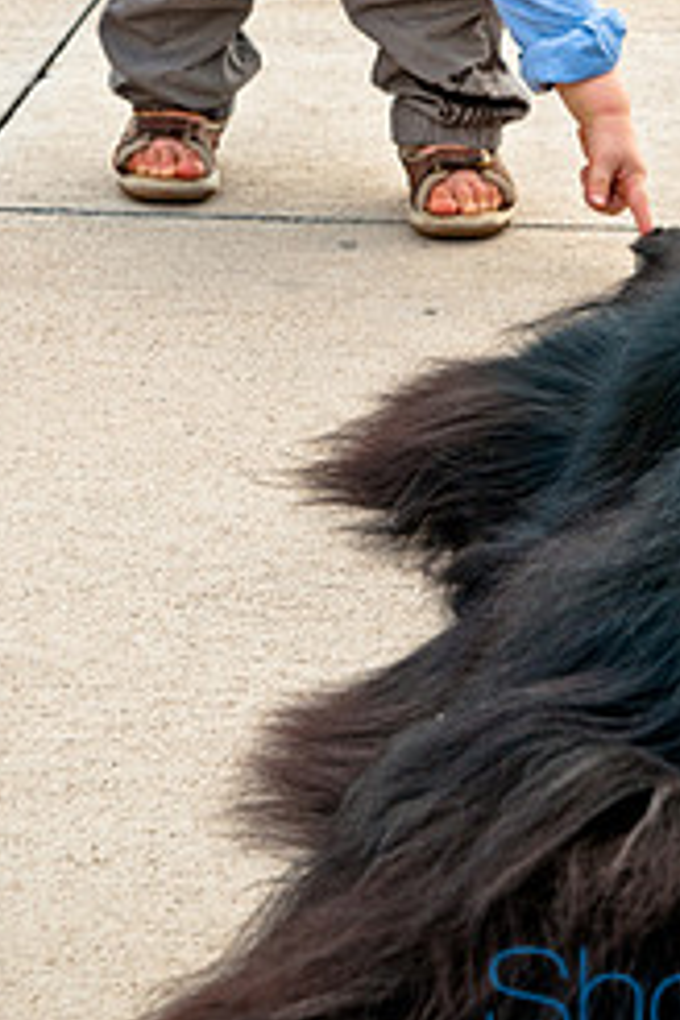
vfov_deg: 14.9
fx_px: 3881
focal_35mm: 137
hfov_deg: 10.0
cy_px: 274
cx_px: 520
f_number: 5.6
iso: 200
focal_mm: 50
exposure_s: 1/80
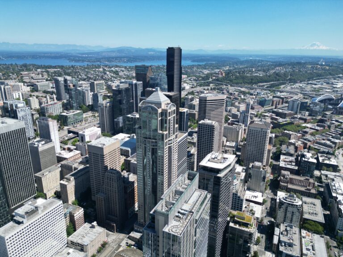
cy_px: 128
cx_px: 172
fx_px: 238
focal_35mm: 24
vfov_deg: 56.8
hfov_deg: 71.6
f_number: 1.7
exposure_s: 1/3000
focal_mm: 6.72
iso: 150
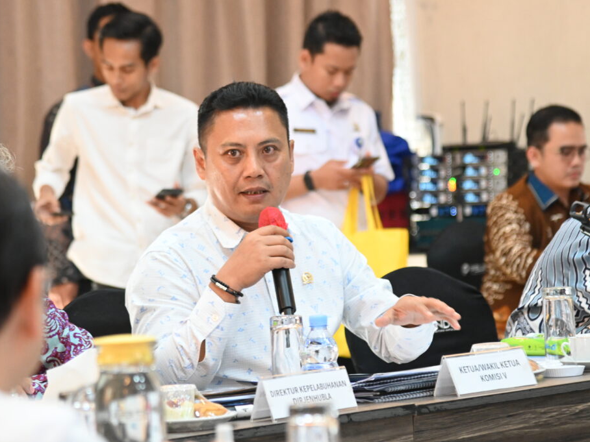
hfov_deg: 11.0
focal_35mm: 179
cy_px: 221
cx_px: 274
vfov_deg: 8.3
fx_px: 3051
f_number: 4
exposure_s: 1/60
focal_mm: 110
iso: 3200
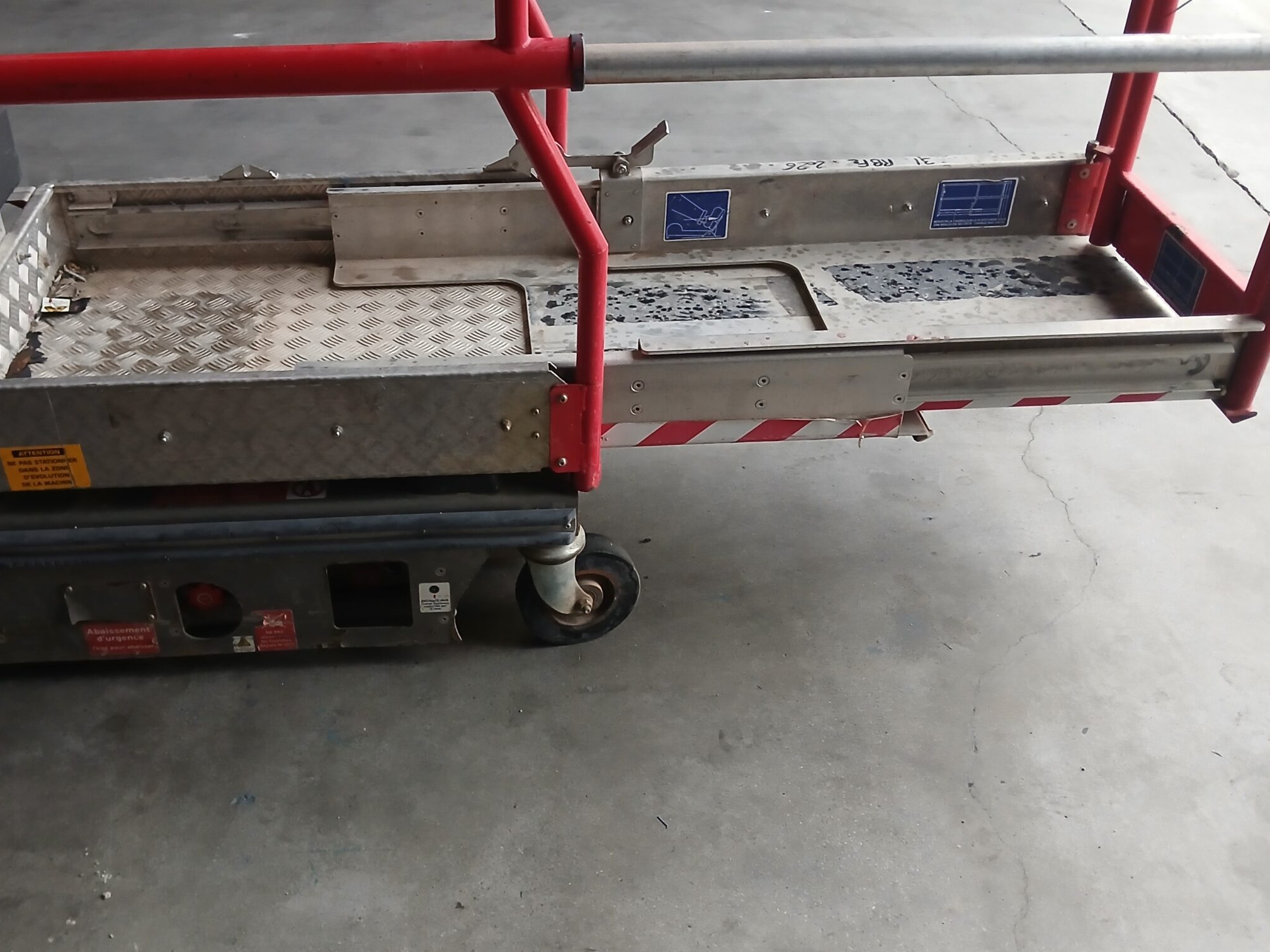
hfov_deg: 55.0
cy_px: 473
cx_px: 510
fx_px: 1211
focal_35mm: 33
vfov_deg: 42.9
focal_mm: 3.98
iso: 250
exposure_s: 1/25
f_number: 1.8
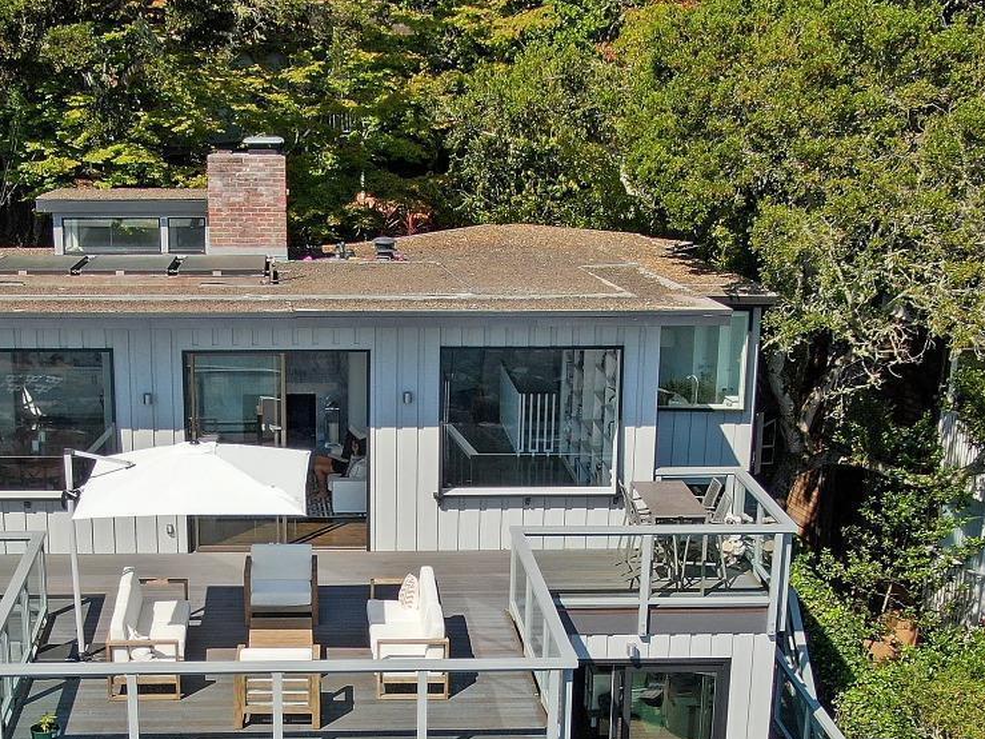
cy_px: 665
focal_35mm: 69
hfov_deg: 28.1
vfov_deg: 20.9
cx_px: 380
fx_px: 1963
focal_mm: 5.82
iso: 100
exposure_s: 1/50
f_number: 3.2
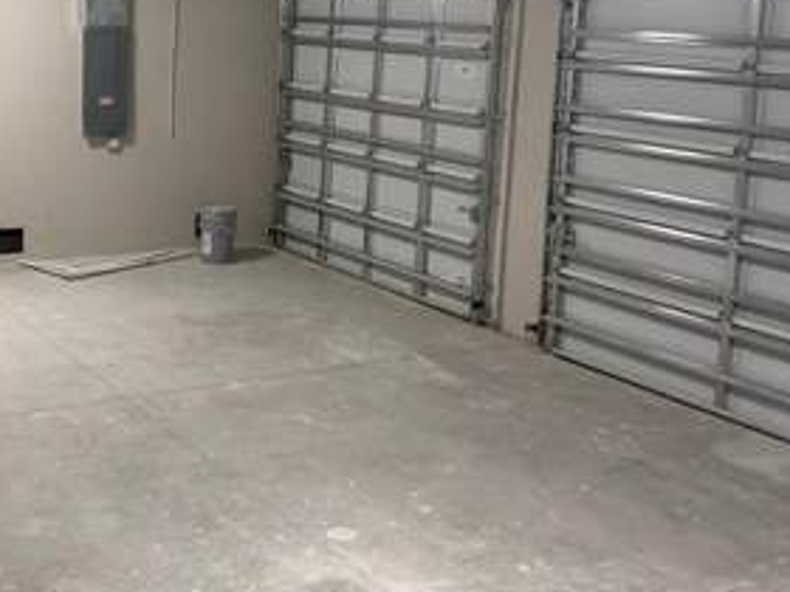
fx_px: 1095
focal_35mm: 48
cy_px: 149
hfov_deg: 38.1
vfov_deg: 29.8
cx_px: 147
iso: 200
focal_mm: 3
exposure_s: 1/60
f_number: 1.8
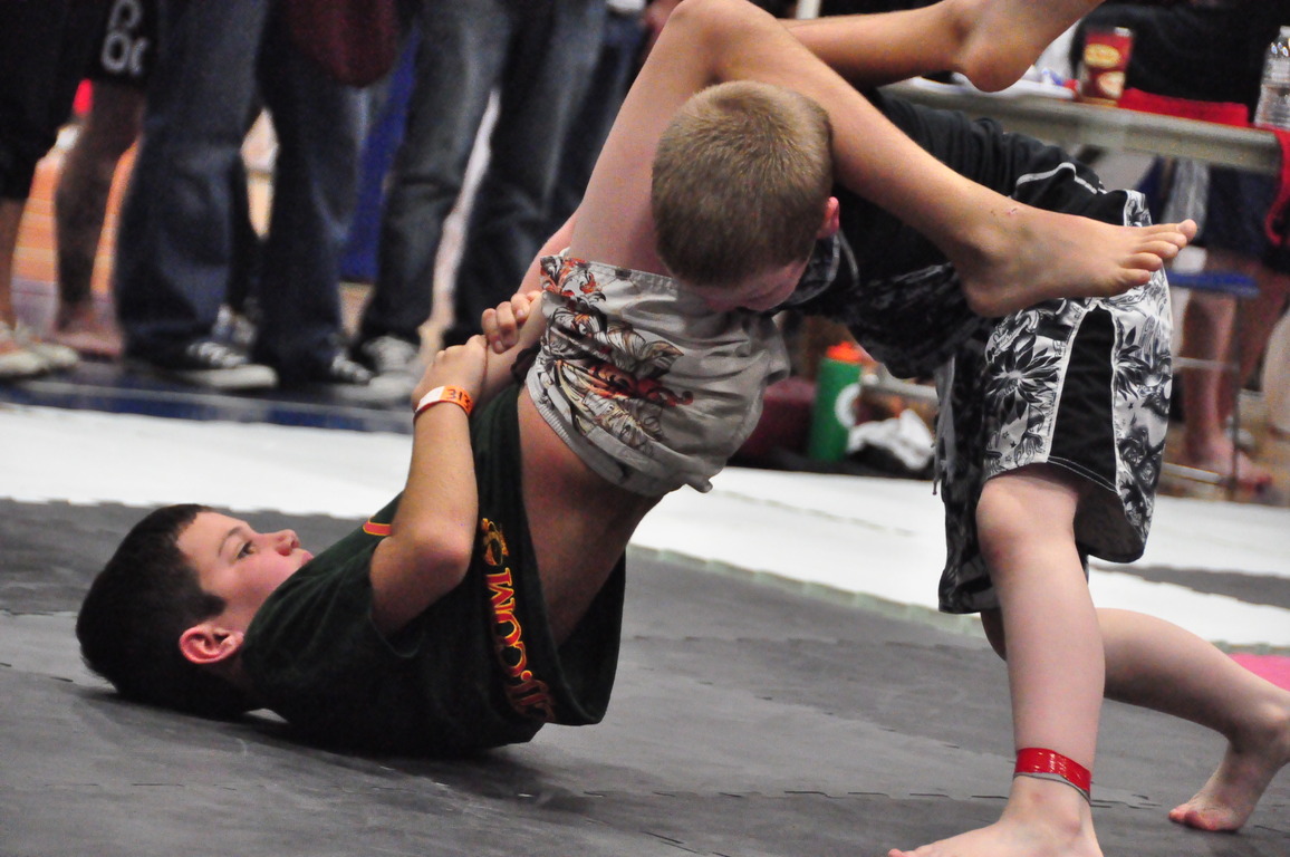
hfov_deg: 13.1
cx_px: 645
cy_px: 428
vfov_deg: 8.7
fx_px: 5637
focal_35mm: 158
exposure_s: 1/320
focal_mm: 105
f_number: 5.6
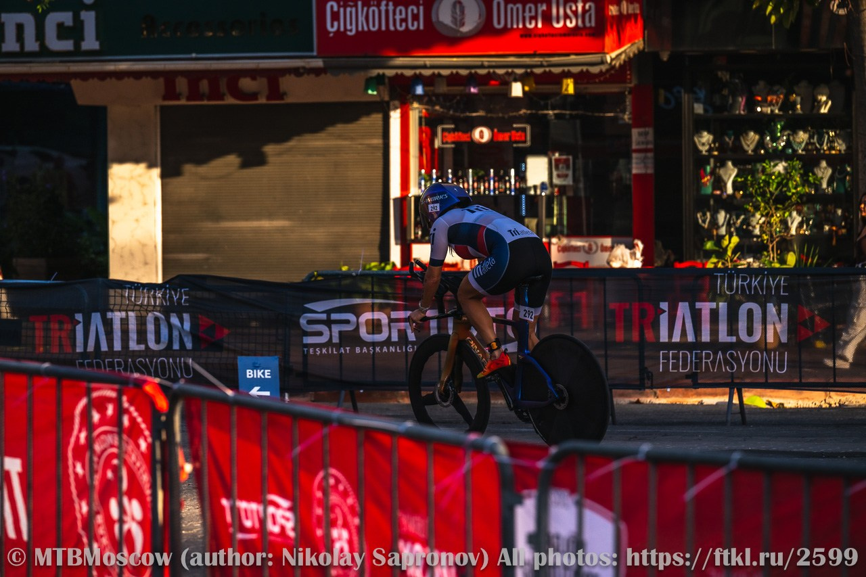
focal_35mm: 195
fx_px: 4690
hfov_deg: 10.5
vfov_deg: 7.0
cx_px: 433
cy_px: 288
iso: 320
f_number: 5.6
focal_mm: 195
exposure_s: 1/1250
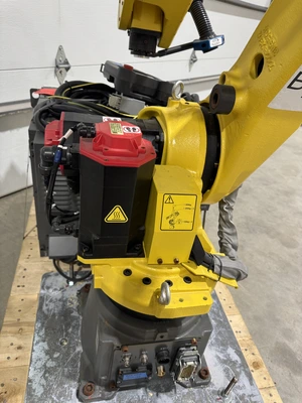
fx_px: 279
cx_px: 151
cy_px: 202
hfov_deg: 56.8
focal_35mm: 24
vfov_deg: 71.6
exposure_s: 1/120
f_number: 1.78
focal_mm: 6.76
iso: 160
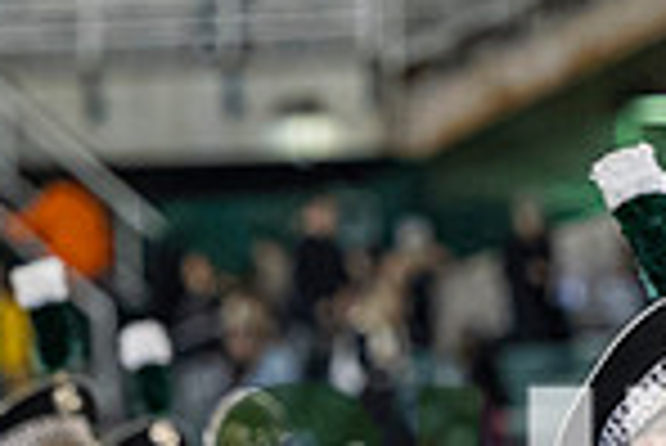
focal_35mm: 704
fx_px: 13037
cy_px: 595
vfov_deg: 2.0
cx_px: 554
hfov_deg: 2.9
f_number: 2.8
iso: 1000
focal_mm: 120
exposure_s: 1/500
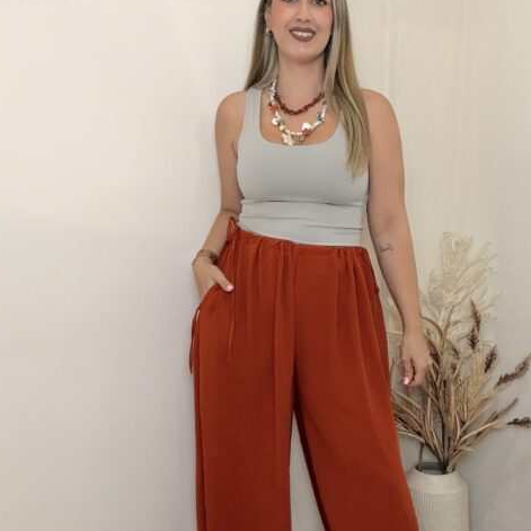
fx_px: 781
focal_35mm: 45
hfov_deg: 37.4
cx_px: 312
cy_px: 285
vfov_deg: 37.5
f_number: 1.9
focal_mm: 2.71
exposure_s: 1/60
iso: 125
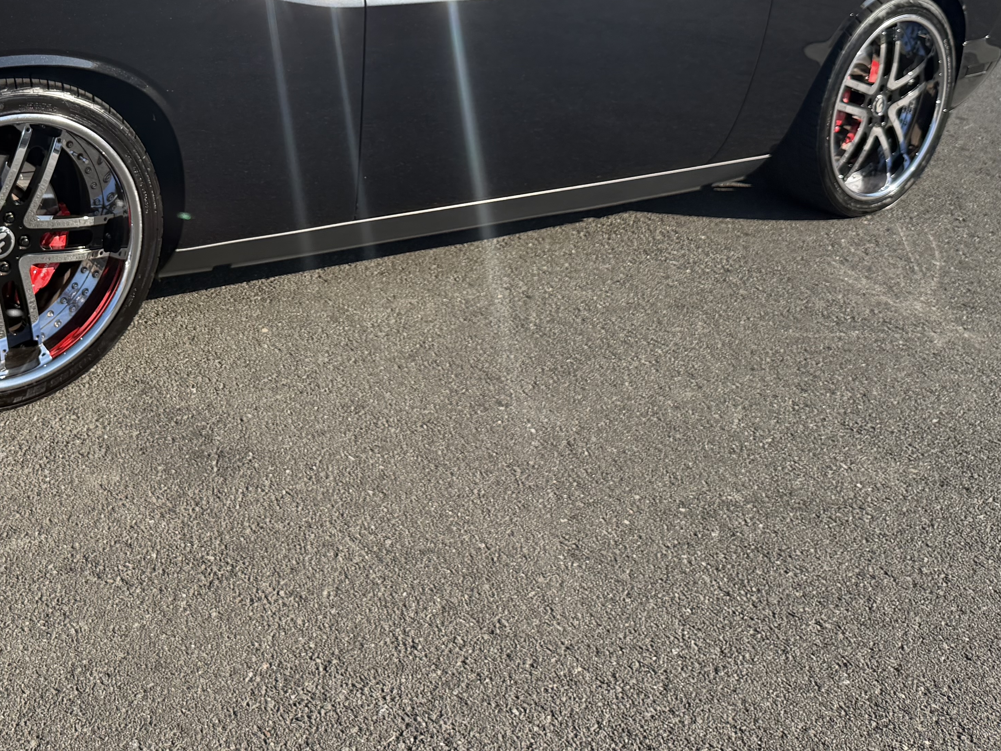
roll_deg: -2.2
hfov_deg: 39.1
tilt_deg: -17.0
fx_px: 1359
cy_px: 90
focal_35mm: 47
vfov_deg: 29.7
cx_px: 220
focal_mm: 6.76
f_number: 1.78
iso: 100
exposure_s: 1/2525
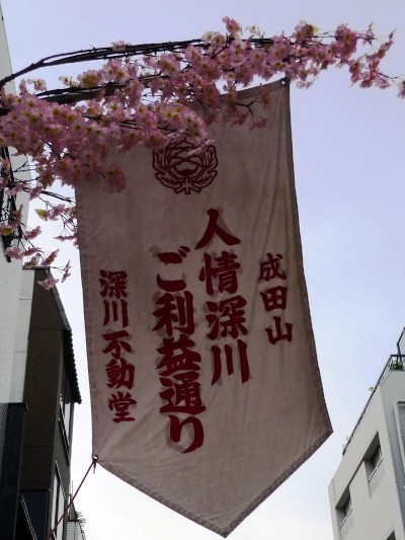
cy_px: 270
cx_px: 202
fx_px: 577
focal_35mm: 37
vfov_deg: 50.1
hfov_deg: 38.7
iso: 80
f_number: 2.8
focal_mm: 7.9
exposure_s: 1/200
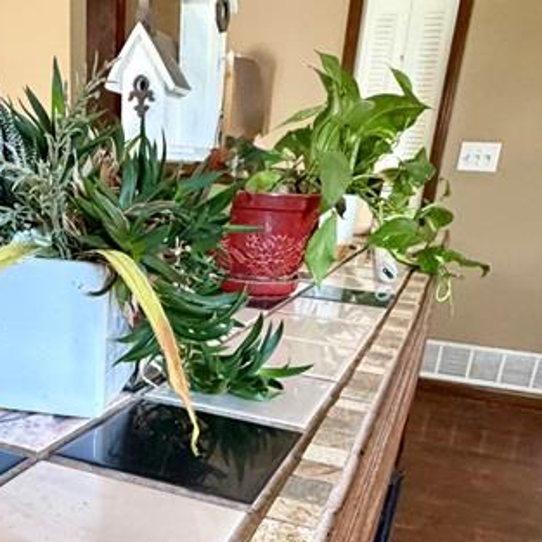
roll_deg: -2.6
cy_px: 443
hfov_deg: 43.0
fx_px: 673
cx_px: 161
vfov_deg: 41.7
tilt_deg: -22.5
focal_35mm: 38
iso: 400
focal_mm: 2.22
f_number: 2.2
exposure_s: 1/60
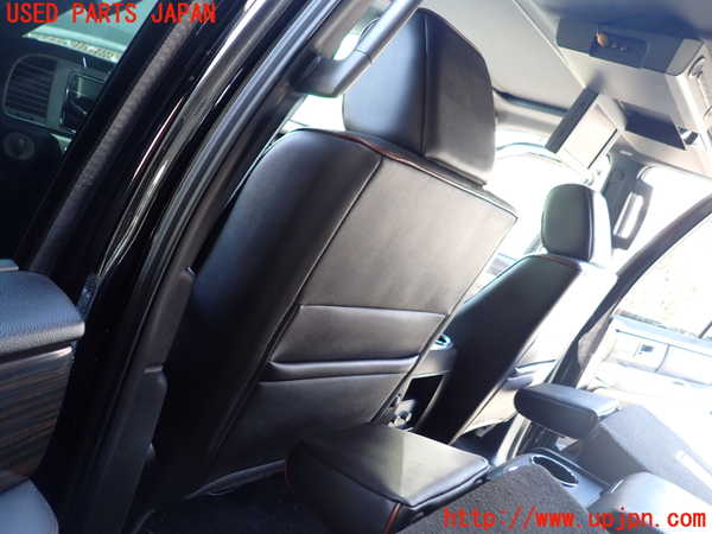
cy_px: 267
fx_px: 514
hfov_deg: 69.4
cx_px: 356
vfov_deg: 54.9
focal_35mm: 25
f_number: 2
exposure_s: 1/50
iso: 200
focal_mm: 4.5
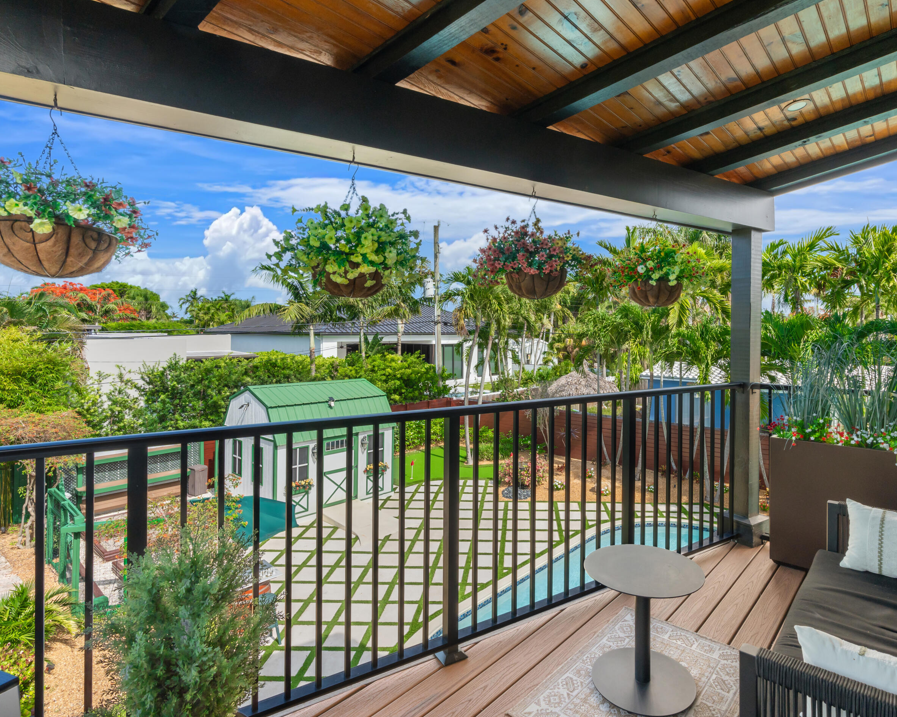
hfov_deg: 82.8
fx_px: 504
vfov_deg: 70.8
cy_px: 342
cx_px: 510
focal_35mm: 19
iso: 500
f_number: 11
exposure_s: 1/1600
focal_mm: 16
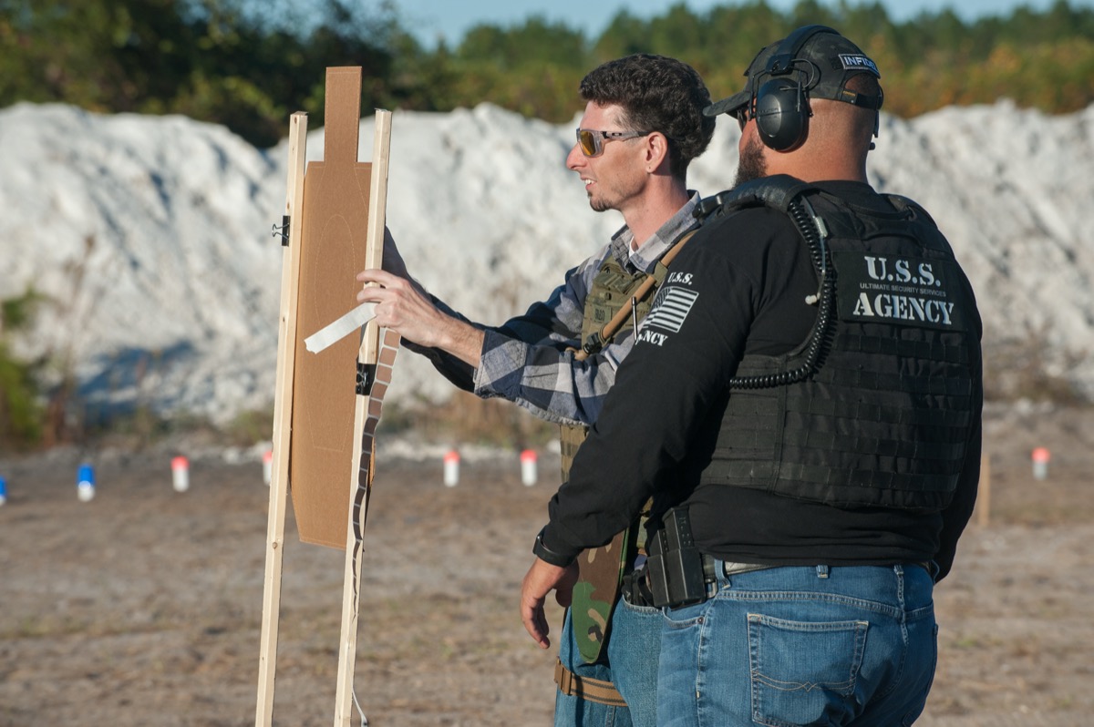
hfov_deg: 10.8
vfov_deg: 7.2
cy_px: 364
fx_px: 5769
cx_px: 547
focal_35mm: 190
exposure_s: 1/500
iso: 200
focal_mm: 190
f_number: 8
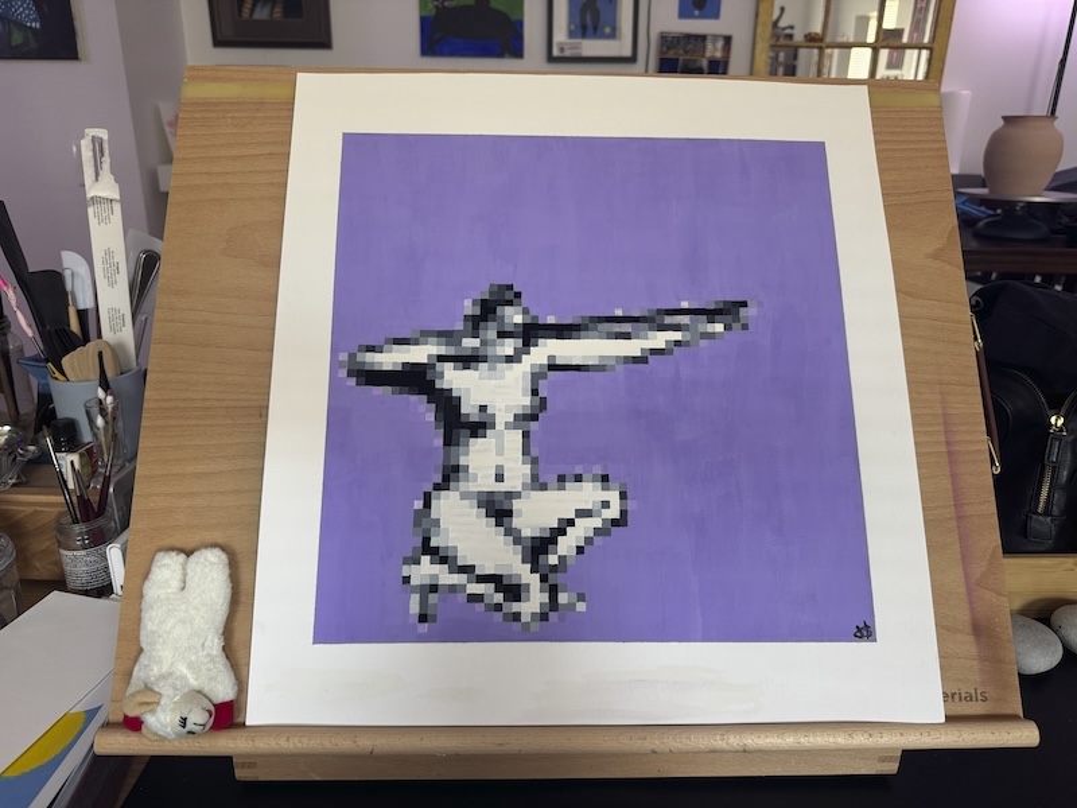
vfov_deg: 56.8
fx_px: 747
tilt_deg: -19.8
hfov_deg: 71.6
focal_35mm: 24
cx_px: 538
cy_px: 404
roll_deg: -0.3
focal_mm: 6.76
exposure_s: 1/48
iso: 160
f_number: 1.78
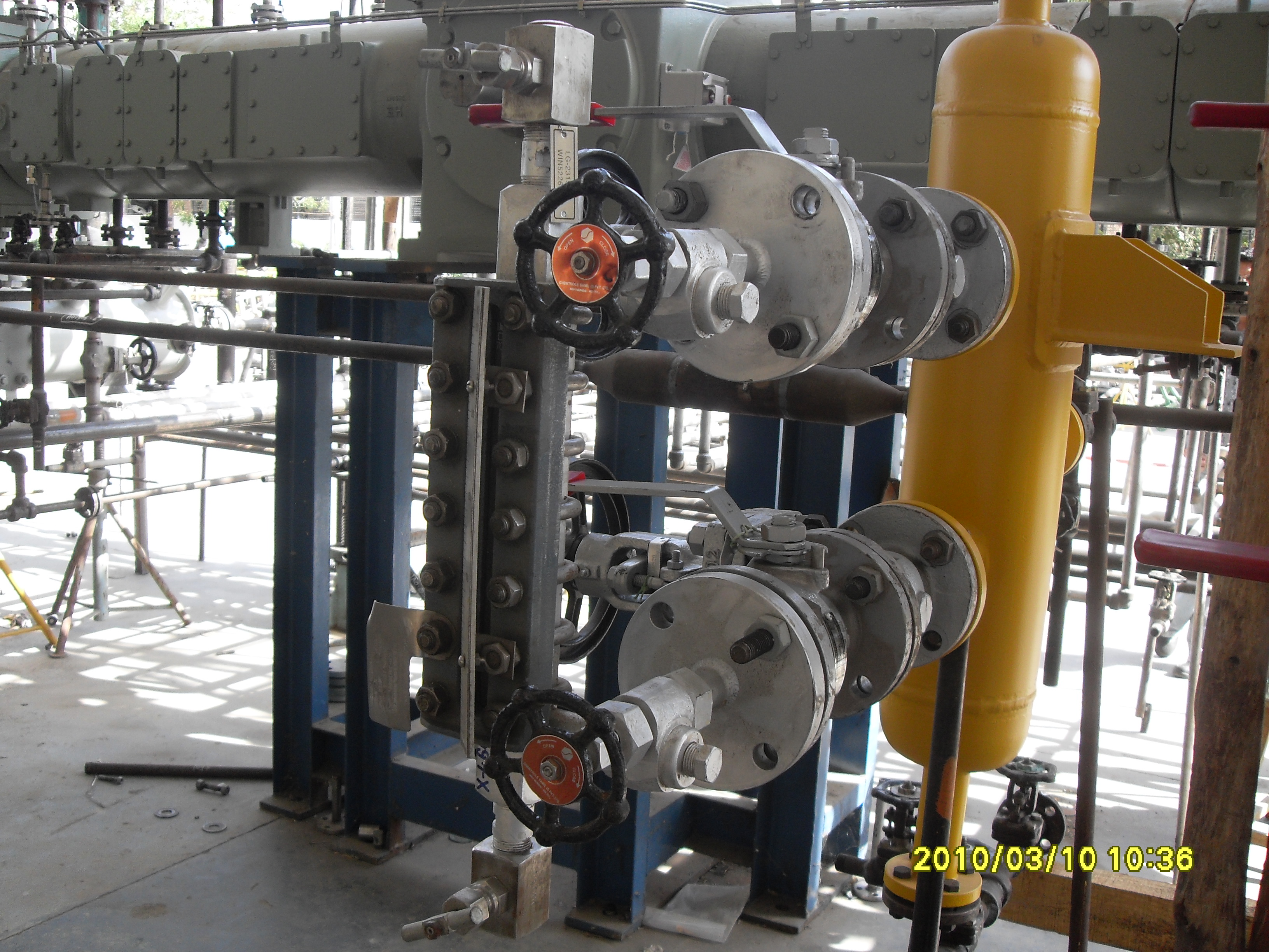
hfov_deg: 50.1
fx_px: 1356
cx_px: 634
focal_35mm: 37
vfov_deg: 38.7
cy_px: 476
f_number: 2.8
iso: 80
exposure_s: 1/125
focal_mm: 6.3
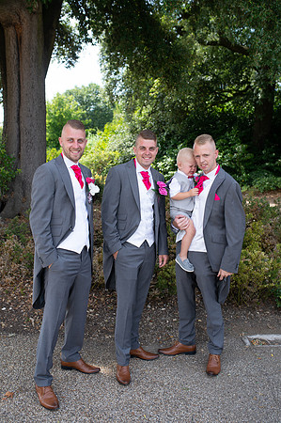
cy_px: 212
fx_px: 411
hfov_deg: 37.8
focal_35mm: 35
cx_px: 140
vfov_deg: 54.5
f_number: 4
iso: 100
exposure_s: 1/250
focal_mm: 35
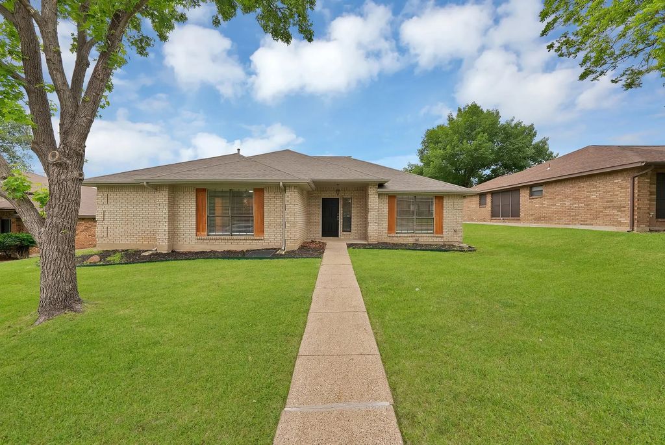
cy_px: 222
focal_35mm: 12
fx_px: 222
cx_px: 332
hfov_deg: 112.6
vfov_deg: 90.1
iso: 640
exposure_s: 1/40
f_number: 9
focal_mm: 12
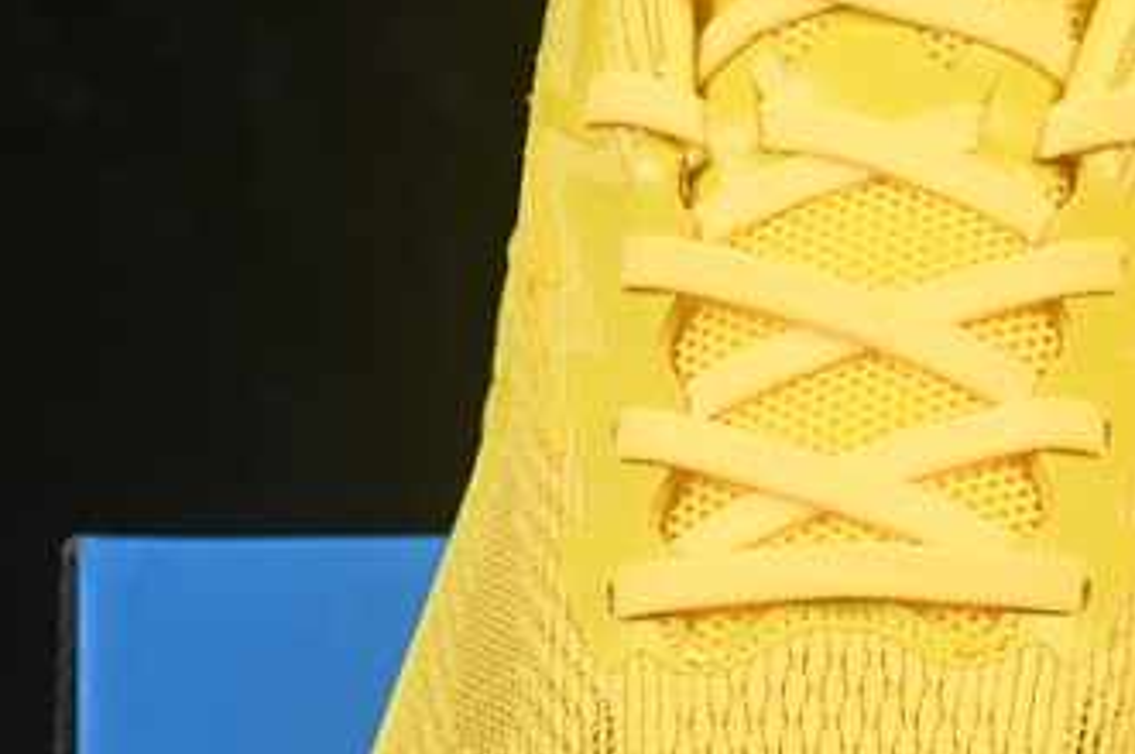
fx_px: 7717
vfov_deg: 5.6
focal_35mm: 245
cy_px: 620
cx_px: 1320
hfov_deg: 8.3
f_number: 8
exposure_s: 1/80
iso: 160
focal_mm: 50
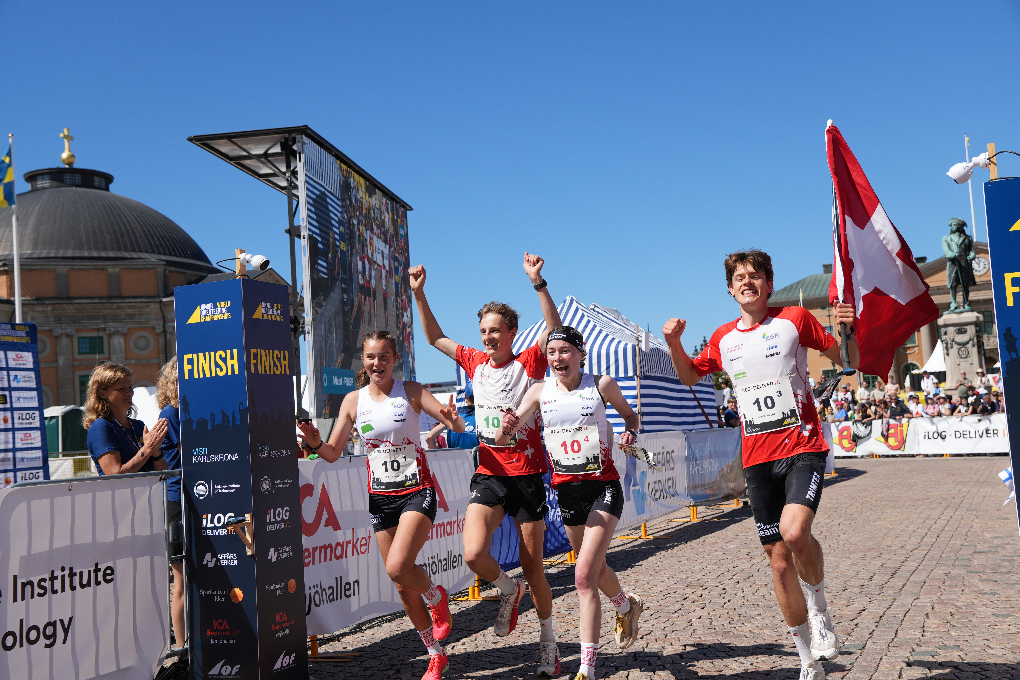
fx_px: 1147
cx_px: 510
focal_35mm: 40
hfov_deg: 47.9
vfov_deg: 33.0
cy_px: 340
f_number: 4
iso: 125
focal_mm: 27
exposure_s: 1/2000
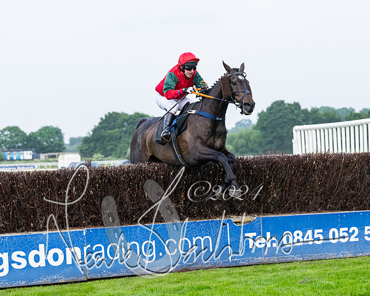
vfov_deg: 12.3
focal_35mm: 125
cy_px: 158
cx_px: 200
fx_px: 1369
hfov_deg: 15.4
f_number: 4
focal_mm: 75
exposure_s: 1/1250
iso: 800
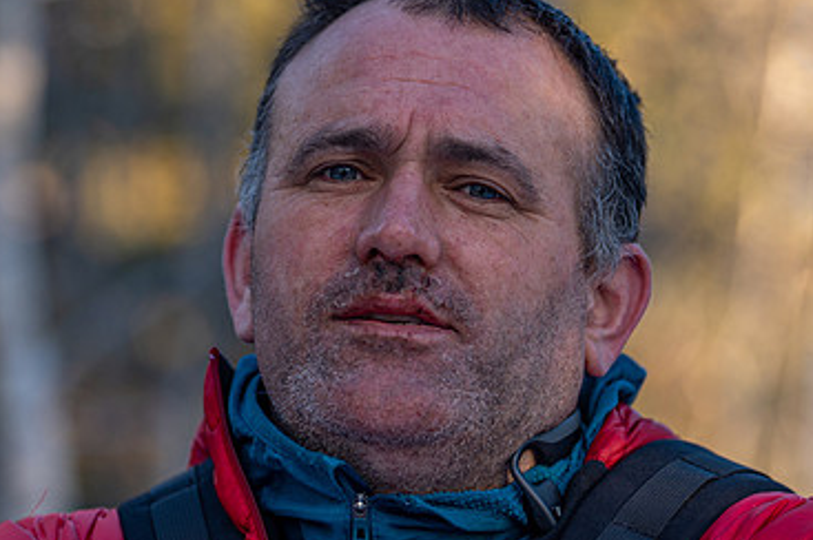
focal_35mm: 237
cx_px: 403
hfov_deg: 8.7
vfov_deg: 5.8
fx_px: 5347
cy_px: 310
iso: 100
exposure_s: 1/200
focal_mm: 150
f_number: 2.8
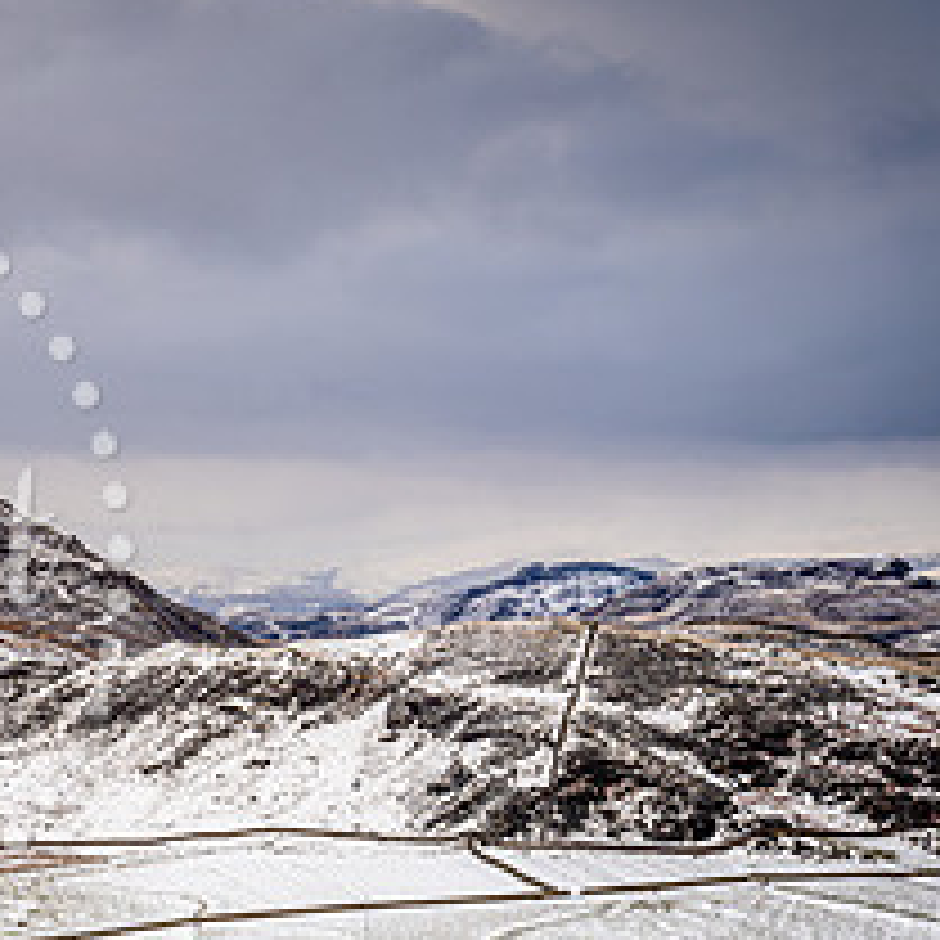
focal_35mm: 106
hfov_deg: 15.6
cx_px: -297
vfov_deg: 16.4
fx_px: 3257
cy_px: 632
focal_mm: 45
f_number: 16
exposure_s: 1/4
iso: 64
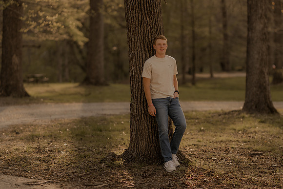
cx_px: 147
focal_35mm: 112
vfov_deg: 12.2
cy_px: 117
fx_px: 882
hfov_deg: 18.2
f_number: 1.6
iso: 250
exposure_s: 1/1600
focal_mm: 85
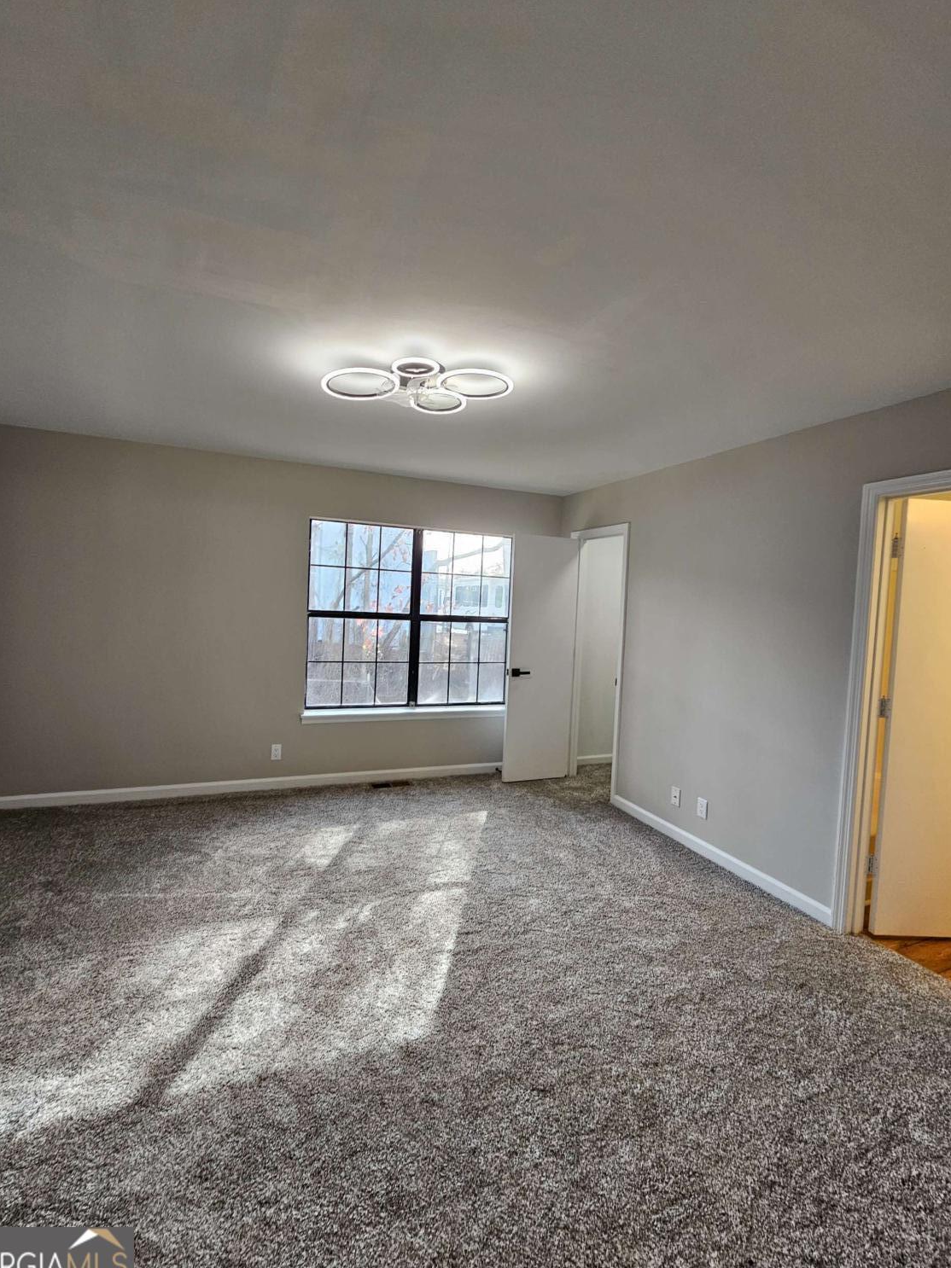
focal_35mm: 14
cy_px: 613
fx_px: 513
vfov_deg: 102.0
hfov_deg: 85.5
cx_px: 440
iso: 80
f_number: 2.2
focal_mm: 2.2
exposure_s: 1/60
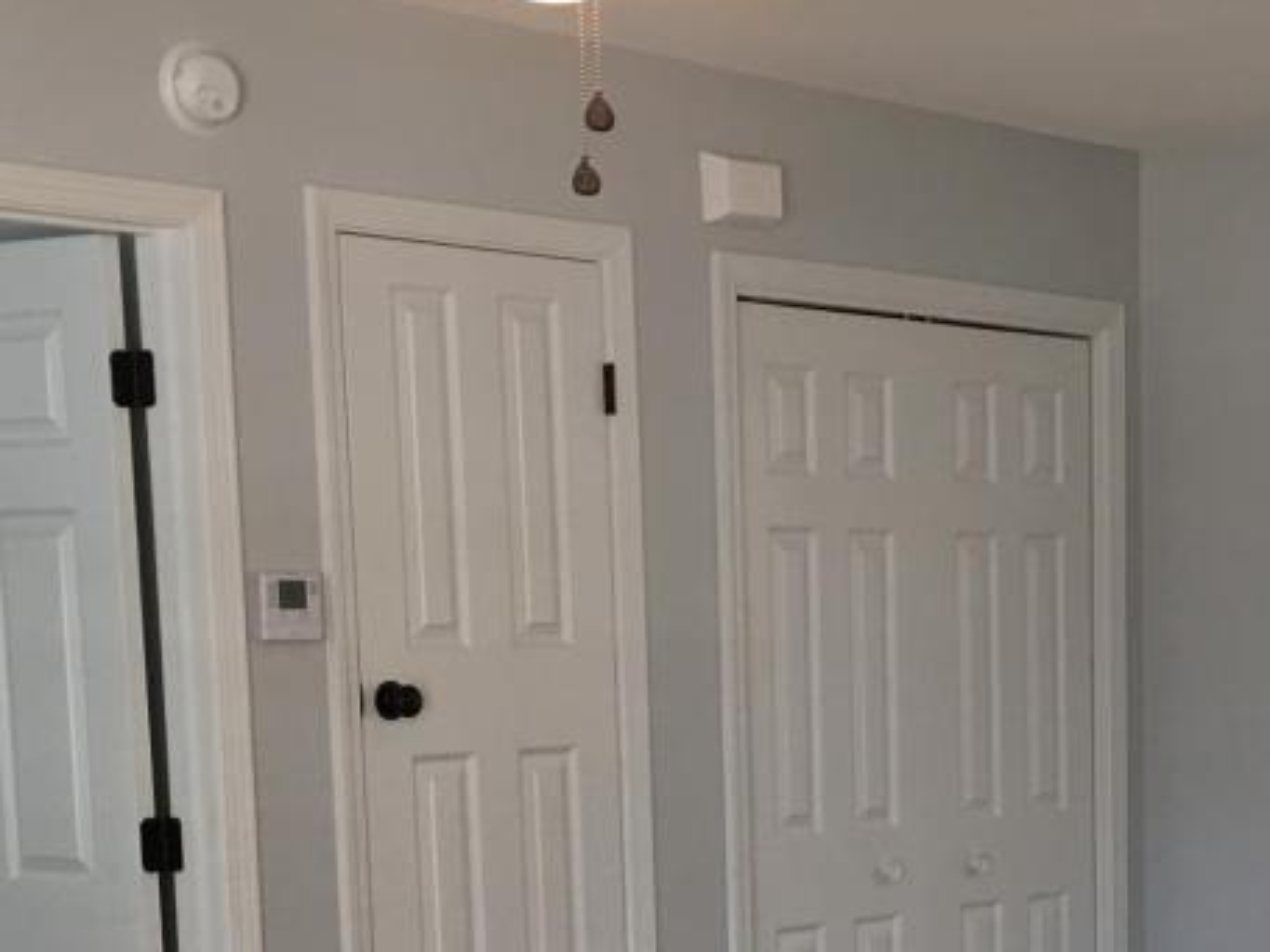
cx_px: 1235
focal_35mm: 87
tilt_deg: -6.7
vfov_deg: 16.3
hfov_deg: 21.8
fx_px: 3191
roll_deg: -0.2
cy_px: 1108
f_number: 2.2
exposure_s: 1/15
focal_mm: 4.15
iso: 32
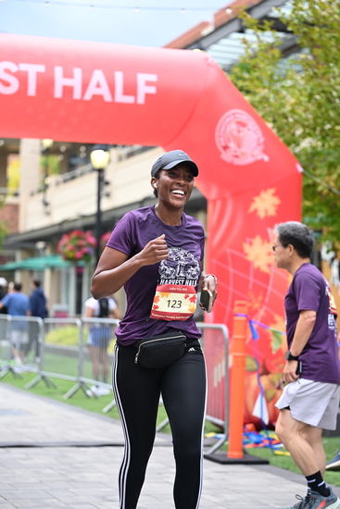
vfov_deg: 24.8
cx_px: 170
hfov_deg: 16.7
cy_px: 254
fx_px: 1161
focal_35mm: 82
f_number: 2.8
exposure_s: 1/1600
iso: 640
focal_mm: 82
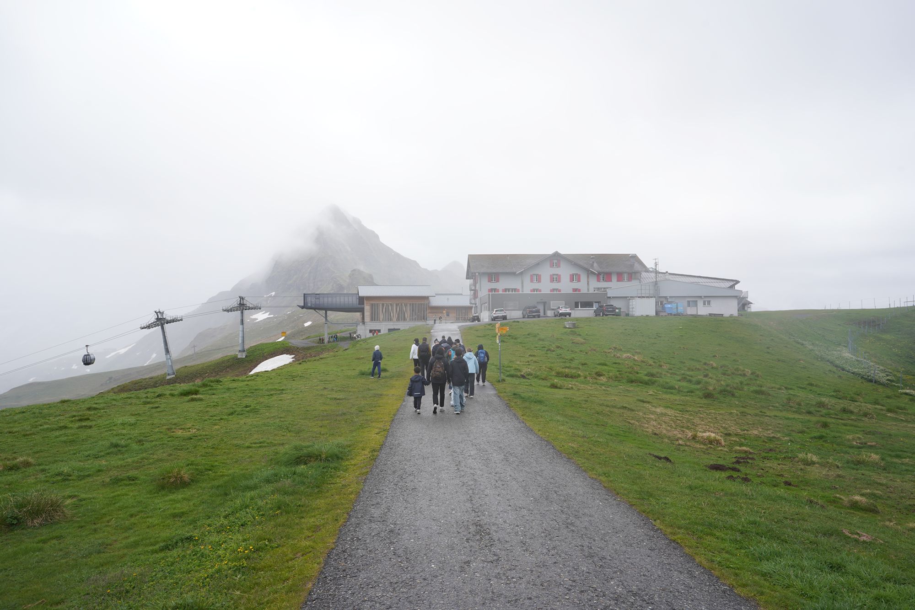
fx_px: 610
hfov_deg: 73.7
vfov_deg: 53.1
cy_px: 305
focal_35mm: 24
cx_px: 458
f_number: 11
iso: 100
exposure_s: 1/100
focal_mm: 24
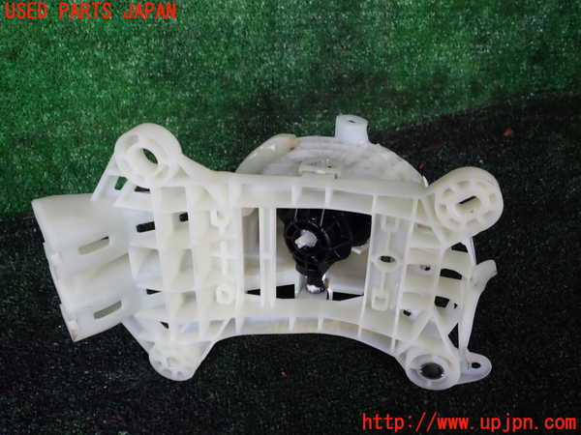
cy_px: 218
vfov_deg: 46.8
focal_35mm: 30
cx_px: 290
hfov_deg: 60.0
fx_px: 504
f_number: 2.3
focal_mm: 5.4
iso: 125
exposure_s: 1/60
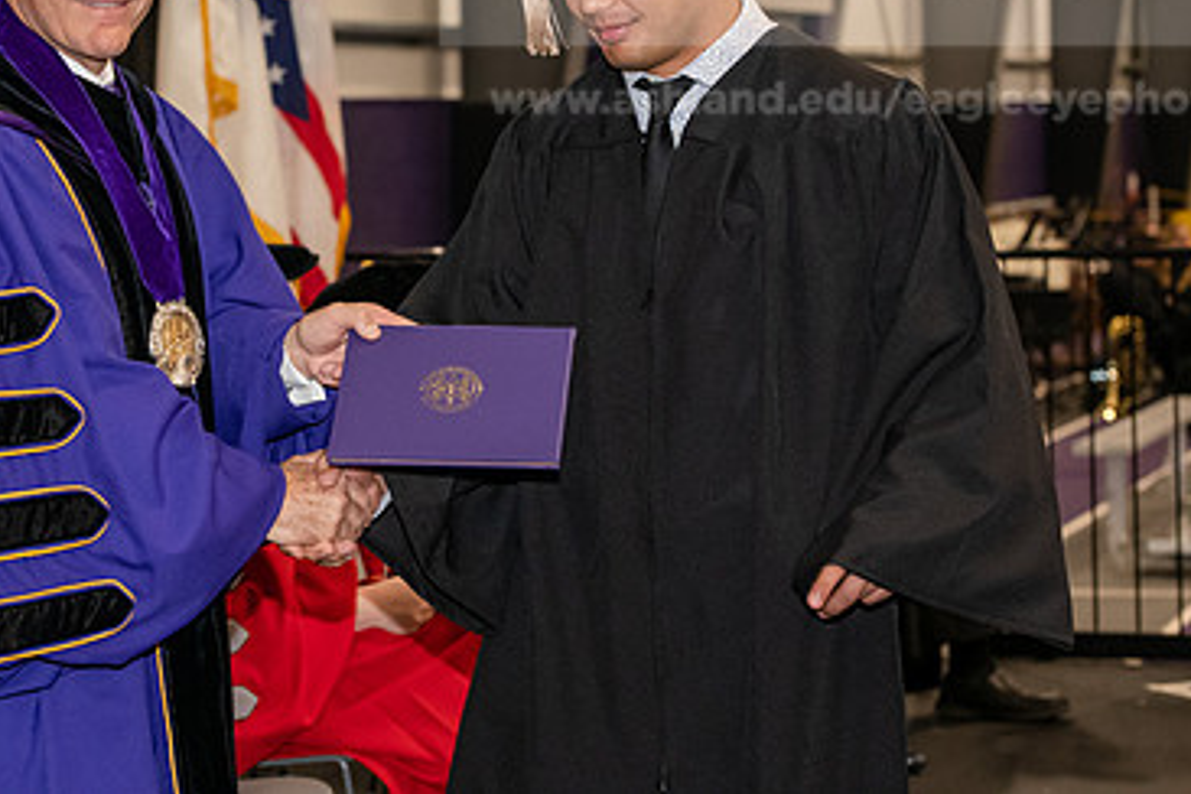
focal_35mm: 111
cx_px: 342
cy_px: 168
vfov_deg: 12.3
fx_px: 3672
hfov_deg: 18.3
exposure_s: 1/200
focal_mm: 70
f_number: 5
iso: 2500
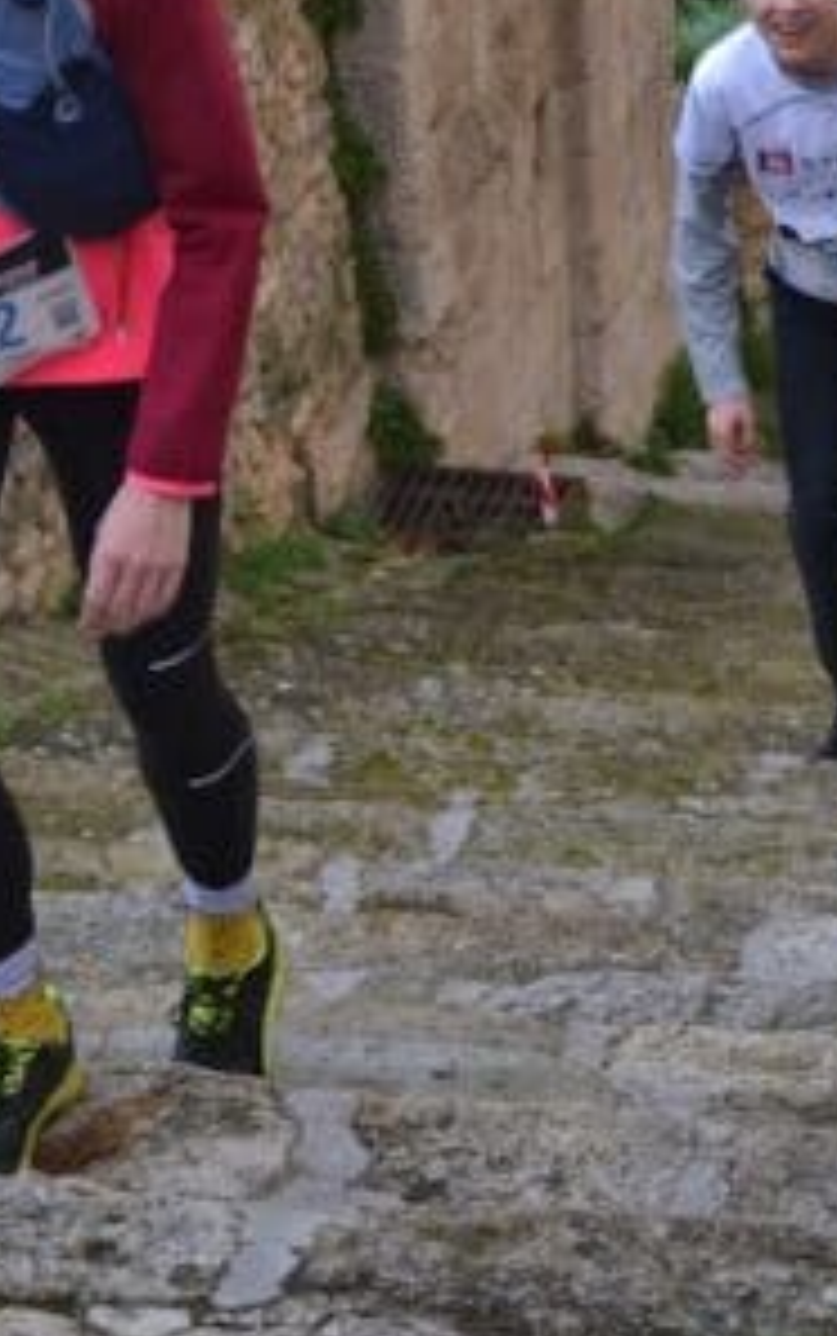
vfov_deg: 15.0
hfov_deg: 9.4
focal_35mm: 138
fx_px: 5041
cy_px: 229
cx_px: -32
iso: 400
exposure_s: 1/800
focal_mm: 35
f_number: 4.2
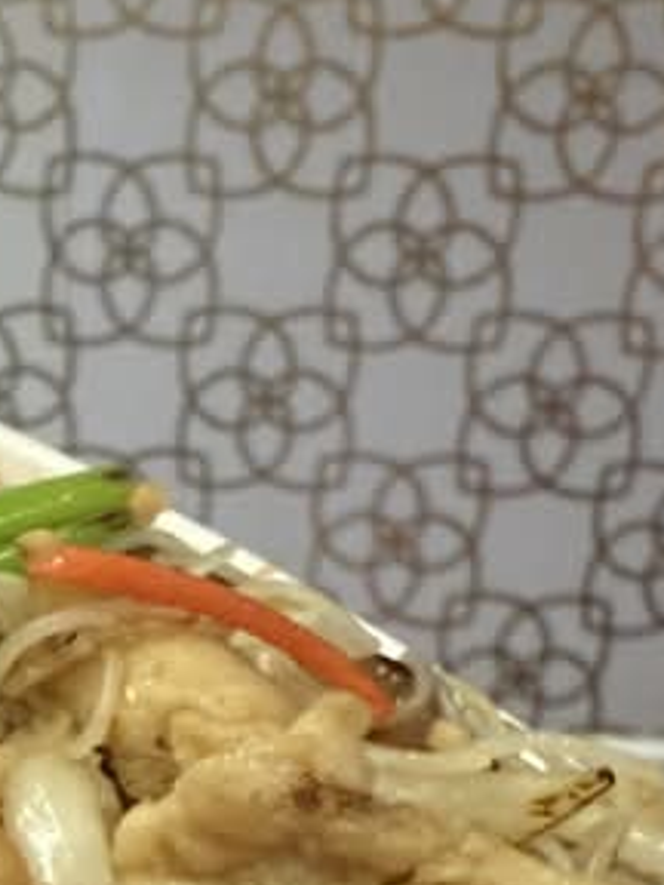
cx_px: 61
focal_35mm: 61
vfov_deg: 27.4
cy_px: 1099
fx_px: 1560
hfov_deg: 23.4
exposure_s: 1/60
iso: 400
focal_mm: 2.22
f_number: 2.2
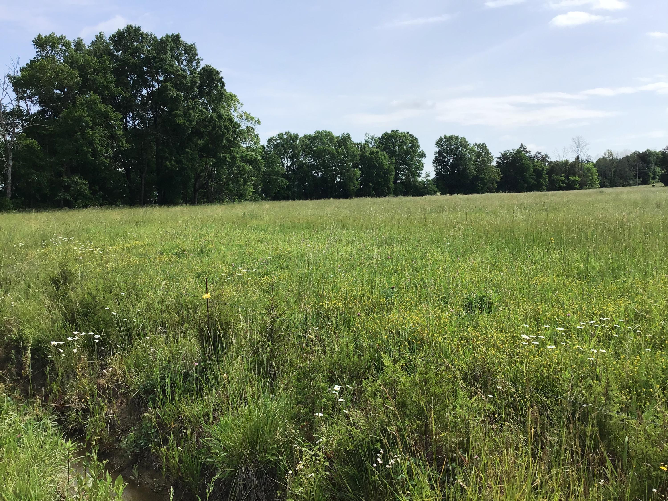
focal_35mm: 31
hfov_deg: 58.4
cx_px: 334
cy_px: 250
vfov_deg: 45.4
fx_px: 598
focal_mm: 3.3
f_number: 2.4
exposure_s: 1/1359
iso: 25
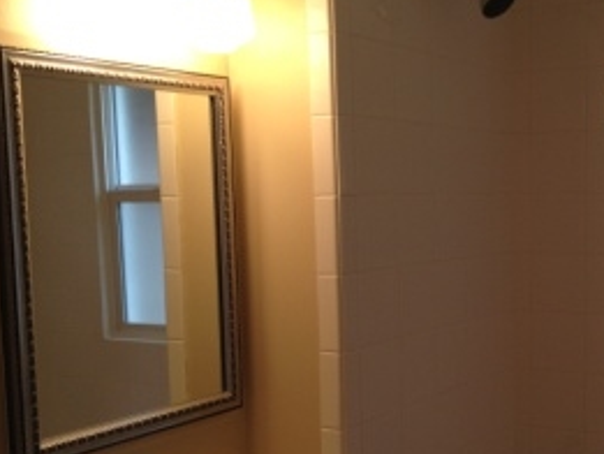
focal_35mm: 60
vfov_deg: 24.3
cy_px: 299
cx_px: 467
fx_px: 1047
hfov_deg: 31.5
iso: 50
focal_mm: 4.28
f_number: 2.4
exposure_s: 1/40
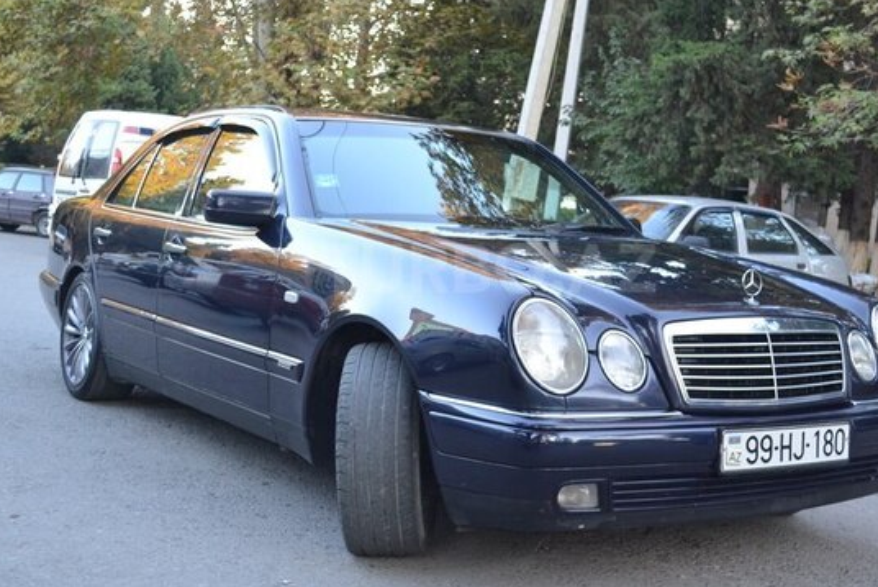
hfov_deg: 41.0
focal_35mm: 48
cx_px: 488
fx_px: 1171
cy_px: 269
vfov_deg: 28.1
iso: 400
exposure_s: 1/30
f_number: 5.6
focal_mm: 26
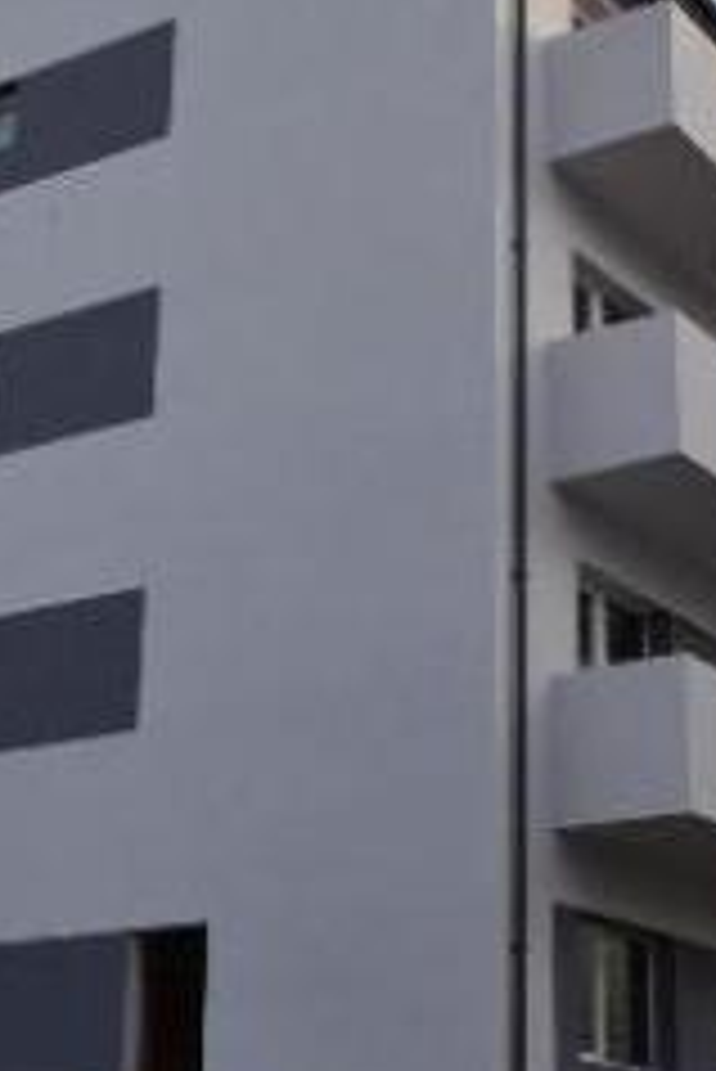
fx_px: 1519
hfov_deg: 26.5
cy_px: 441
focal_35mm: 51
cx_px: 356
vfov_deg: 38.7
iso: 100
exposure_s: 1/250
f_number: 5
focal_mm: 18
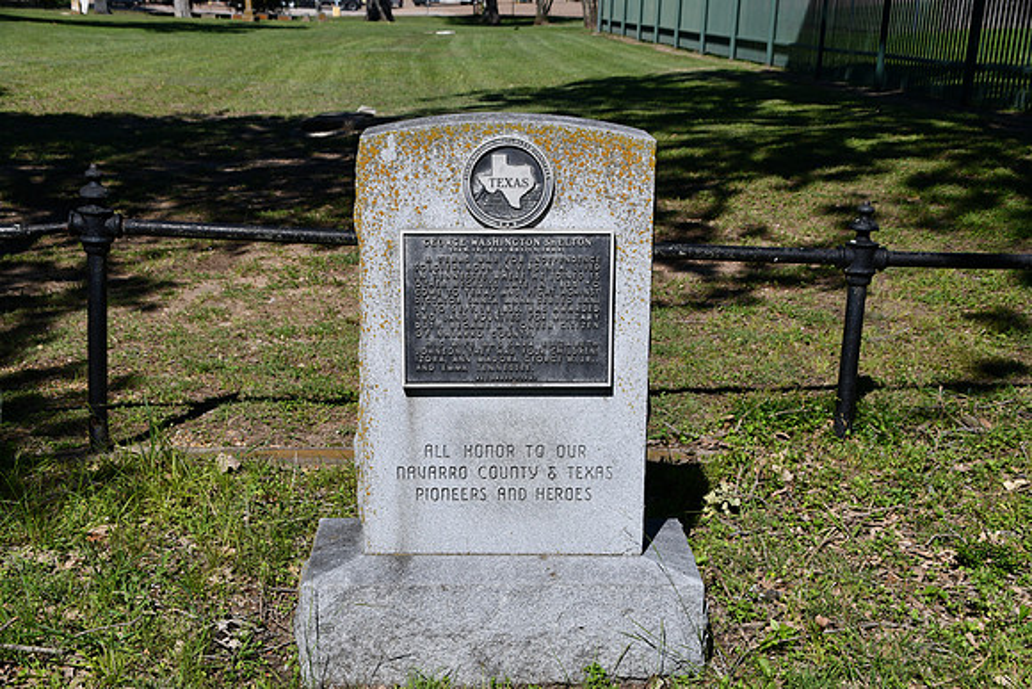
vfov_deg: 23.8
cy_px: 344
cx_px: 516
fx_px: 1634
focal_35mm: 57
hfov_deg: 35.0
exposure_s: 1/320
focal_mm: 38
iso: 100
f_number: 9
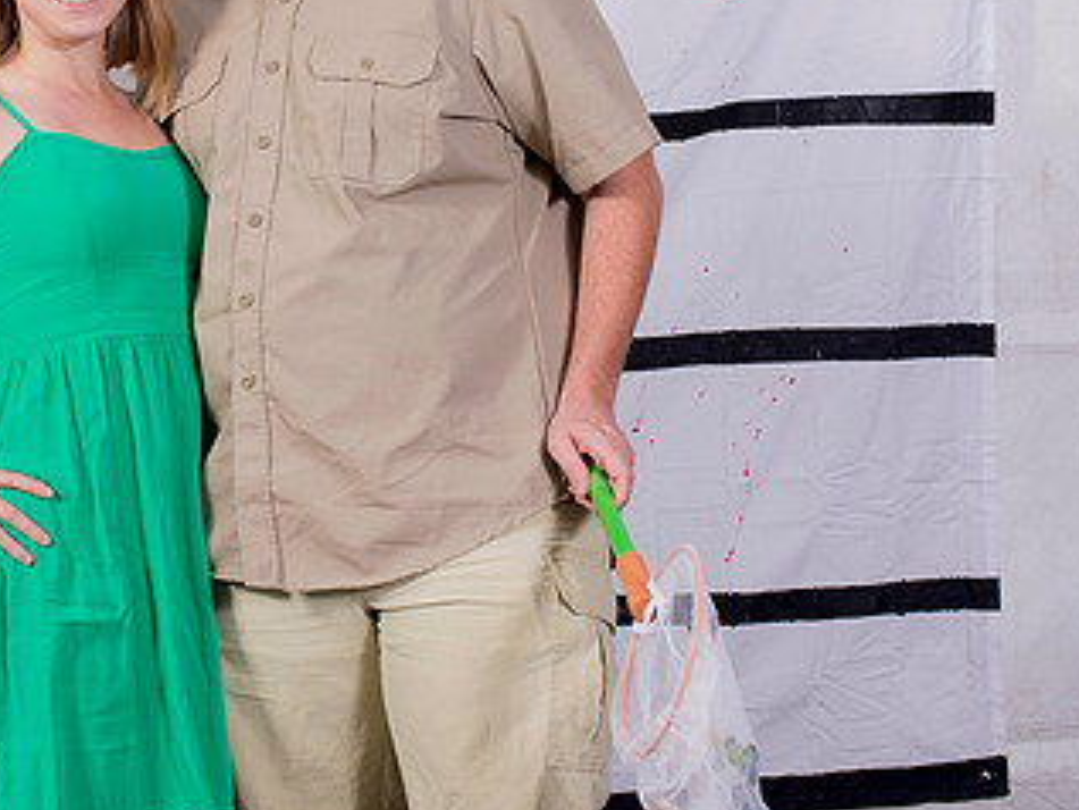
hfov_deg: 22.0
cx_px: 262
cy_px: 202
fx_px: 2744
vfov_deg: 16.7
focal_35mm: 88
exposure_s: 1/100
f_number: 9
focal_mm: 50
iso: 640
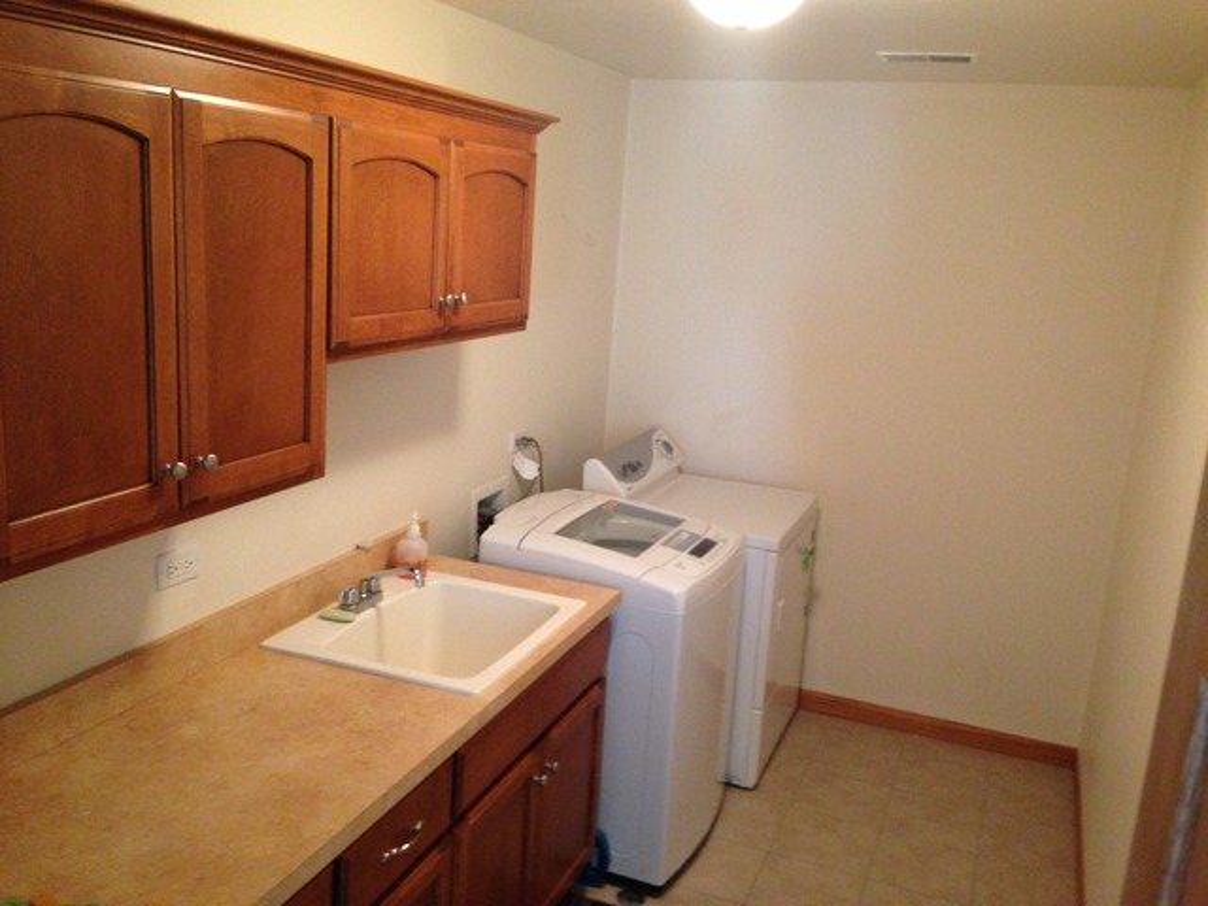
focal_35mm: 33
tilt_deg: -12.1
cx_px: 604
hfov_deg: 55.4
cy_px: 453
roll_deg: -3.5
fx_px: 1152
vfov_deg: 42.9
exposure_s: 1/20
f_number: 2.4
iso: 250
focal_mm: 4.12
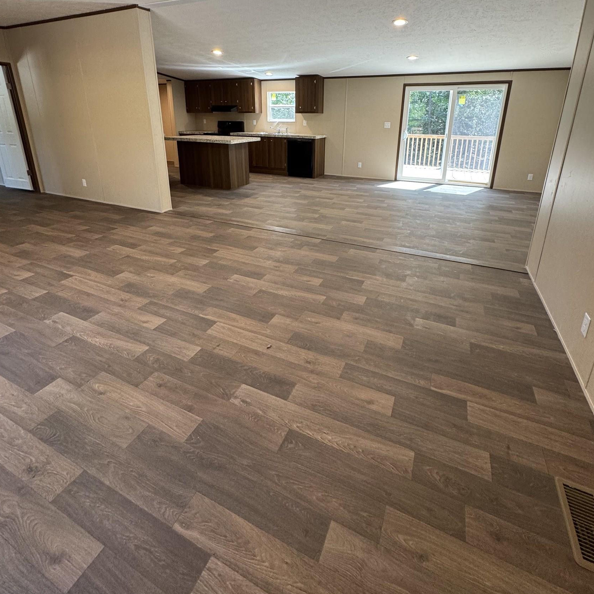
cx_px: 302
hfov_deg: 84.0
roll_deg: -0.5
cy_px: 213
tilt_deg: -17.3
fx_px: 330
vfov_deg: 81.9
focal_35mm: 17
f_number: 2.2
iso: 200
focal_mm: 2.22
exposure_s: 1/120
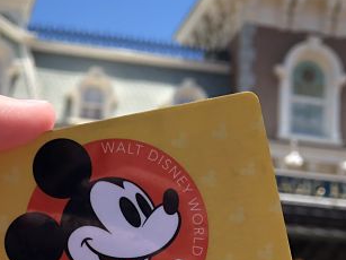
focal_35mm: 115
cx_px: 214
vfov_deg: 12.9
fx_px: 1149
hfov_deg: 17.1
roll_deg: -3.0
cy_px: 167
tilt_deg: +14.4
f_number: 2.8
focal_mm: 6.6
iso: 20
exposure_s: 1/450
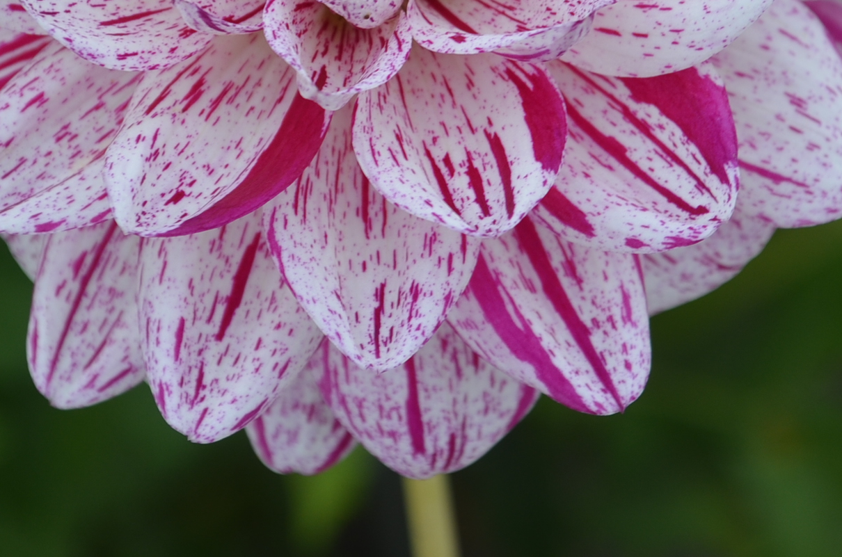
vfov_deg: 8.1
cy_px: -5
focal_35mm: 168
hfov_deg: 12.3
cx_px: 452
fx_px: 3921
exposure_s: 1/250
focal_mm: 55
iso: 200
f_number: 8
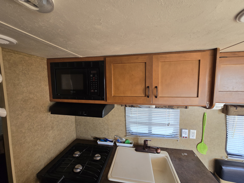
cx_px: 122
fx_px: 92
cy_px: 92
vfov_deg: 89.9
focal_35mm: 13
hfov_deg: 106.2
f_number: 2.2
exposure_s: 1/60
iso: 80
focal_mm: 2.2
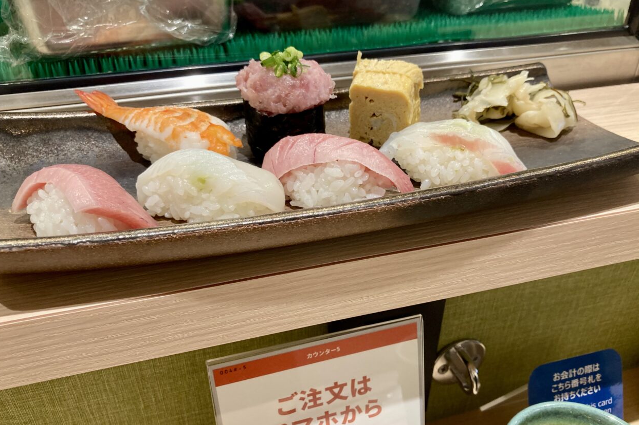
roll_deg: +0.3
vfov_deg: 43.5
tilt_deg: -34.2
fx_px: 532
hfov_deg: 61.9
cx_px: 316
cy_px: 237
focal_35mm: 30
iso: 80
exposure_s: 1/50
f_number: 1.8
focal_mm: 3.99
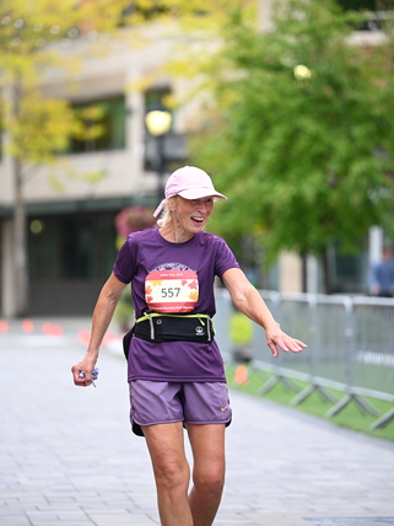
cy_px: 245
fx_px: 2625
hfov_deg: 8.6
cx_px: 192
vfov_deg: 11.4
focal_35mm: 173
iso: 400
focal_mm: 140
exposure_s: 1/1000
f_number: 2.8
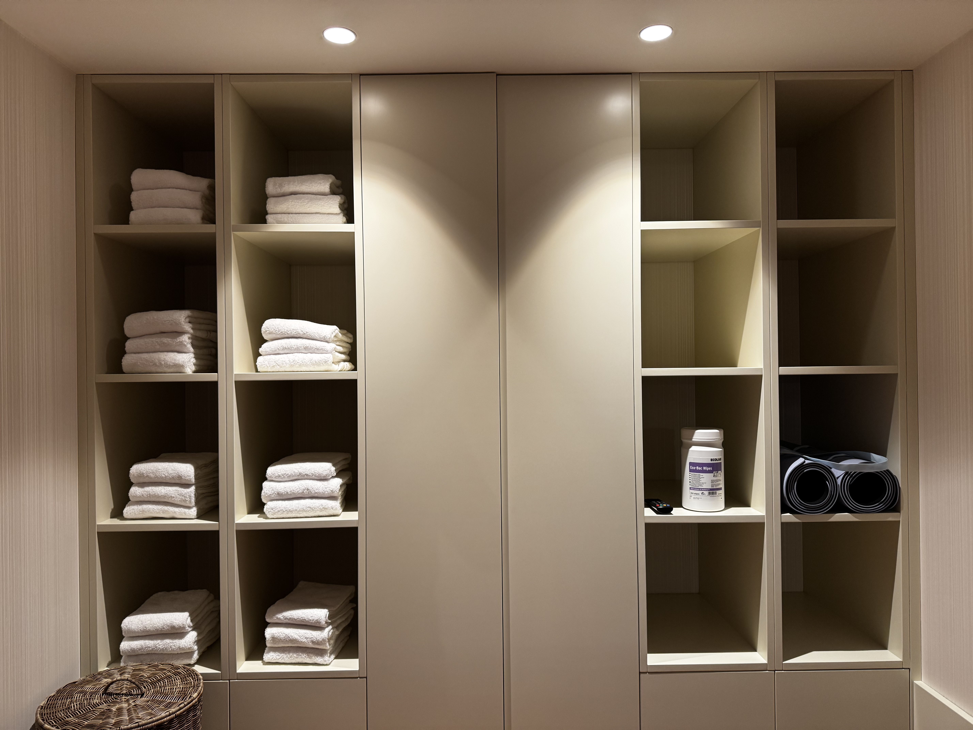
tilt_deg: -0.2
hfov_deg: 71.6
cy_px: 365
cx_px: 486
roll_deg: +0.3
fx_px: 675
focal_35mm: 24
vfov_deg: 56.8
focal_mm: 6.76
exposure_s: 1/100
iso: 160
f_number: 1.78
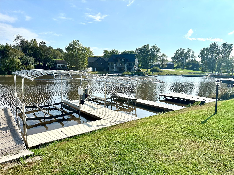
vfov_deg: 56.8
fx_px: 162
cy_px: 88
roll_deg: -1.0
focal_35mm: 24
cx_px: 117
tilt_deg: -6.4
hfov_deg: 71.6
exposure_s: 1/8197
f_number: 1.78
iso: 80
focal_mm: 6.86
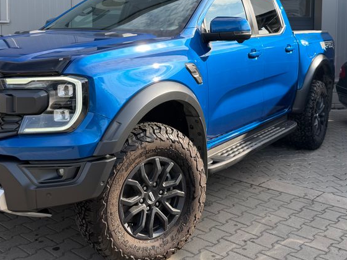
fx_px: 441
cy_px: 53
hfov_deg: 42.9
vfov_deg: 32.0
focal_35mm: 44
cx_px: 156
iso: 80
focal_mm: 6.76
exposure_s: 1/1174
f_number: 1.78
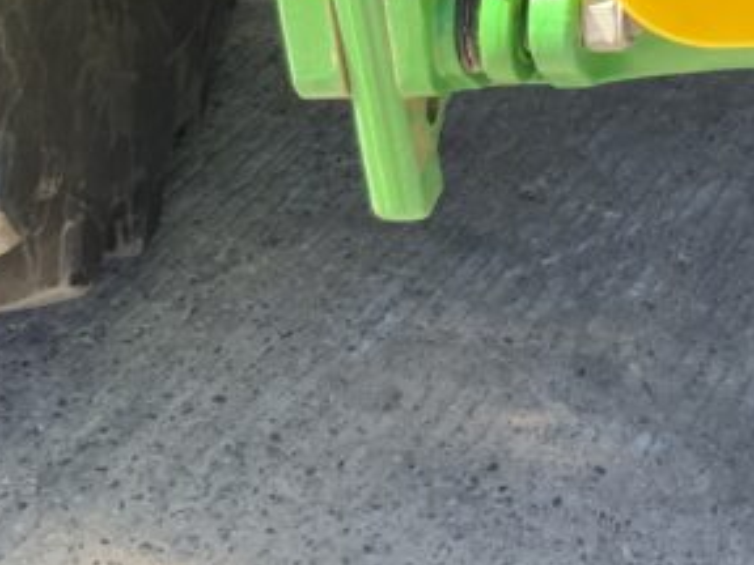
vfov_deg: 13.3
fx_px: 2244
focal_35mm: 103
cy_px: -371
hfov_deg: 17.9
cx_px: 969
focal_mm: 3
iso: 16
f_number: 1.8
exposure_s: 1/128
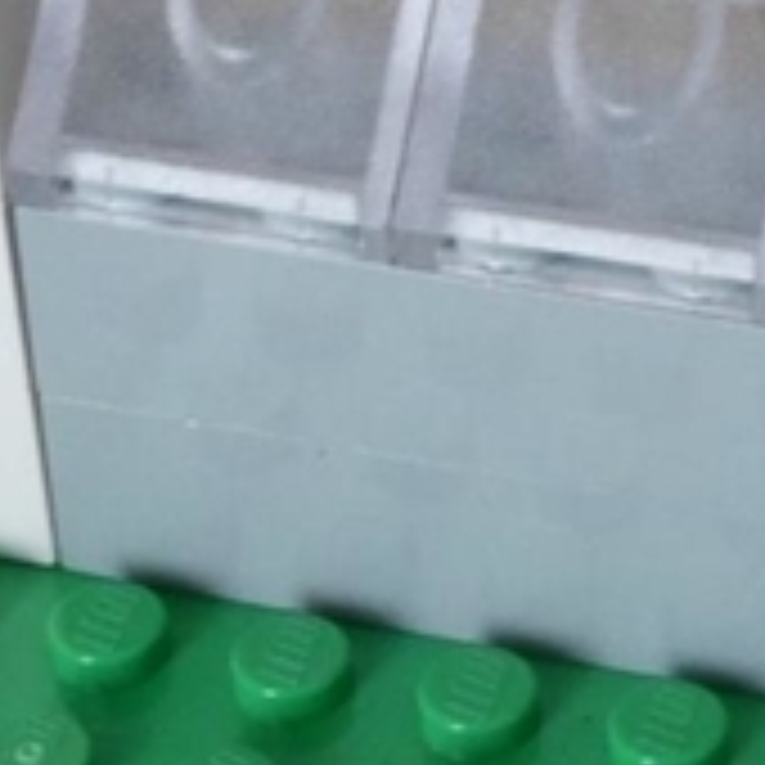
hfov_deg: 10.4
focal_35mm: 166
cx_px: 842
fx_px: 4150
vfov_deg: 10.5
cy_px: 164
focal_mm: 20
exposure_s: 1/60
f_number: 14
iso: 3200
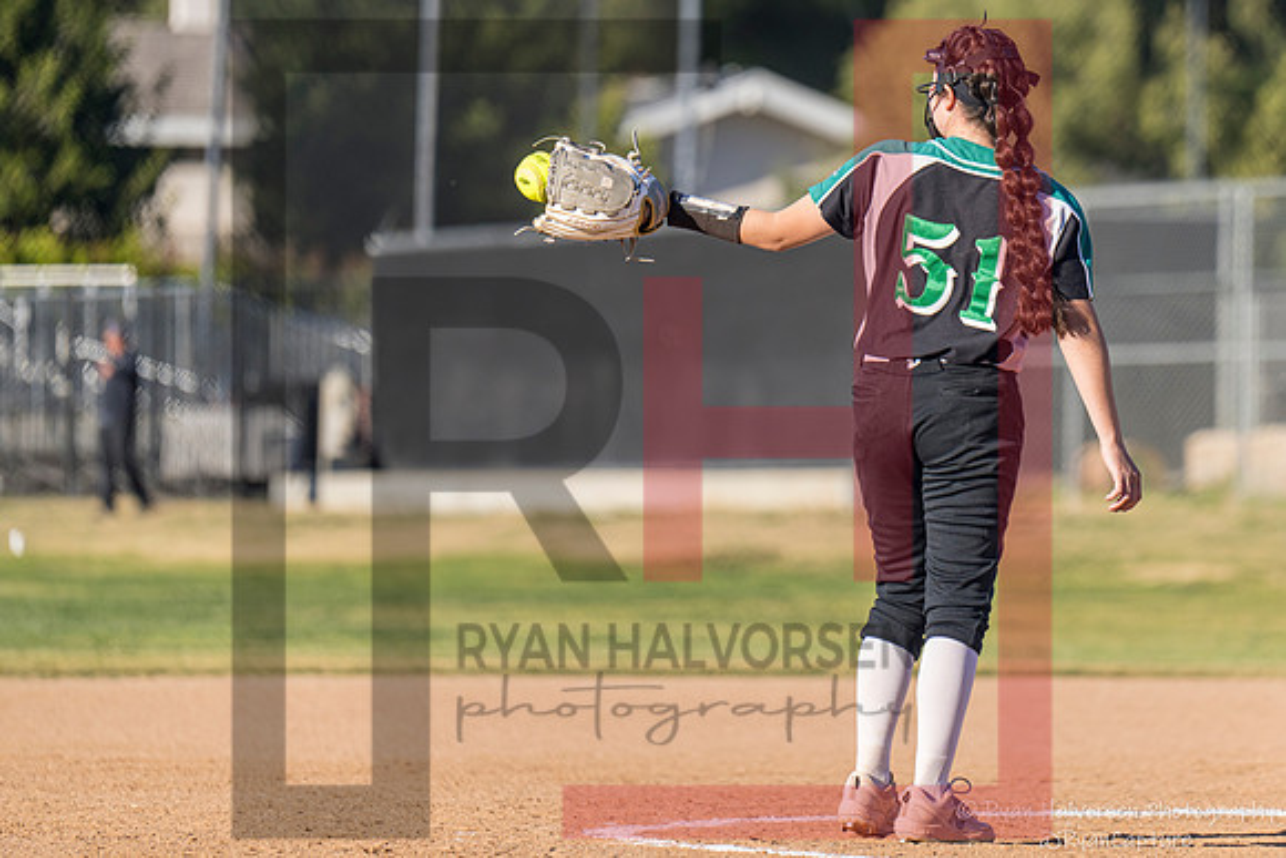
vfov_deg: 5.4
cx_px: 911
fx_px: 9012
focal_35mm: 252
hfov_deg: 8.2
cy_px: 250
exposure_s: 1/2500
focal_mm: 178
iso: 250
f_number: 2.8
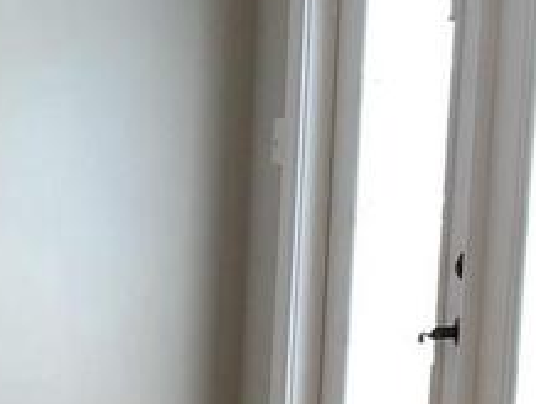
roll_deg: +0.4
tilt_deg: -9.5
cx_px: -470
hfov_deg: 14.1
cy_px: 473
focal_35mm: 122
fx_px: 1891
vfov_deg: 11.9
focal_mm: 4.25
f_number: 1.8
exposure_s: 1/120
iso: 100
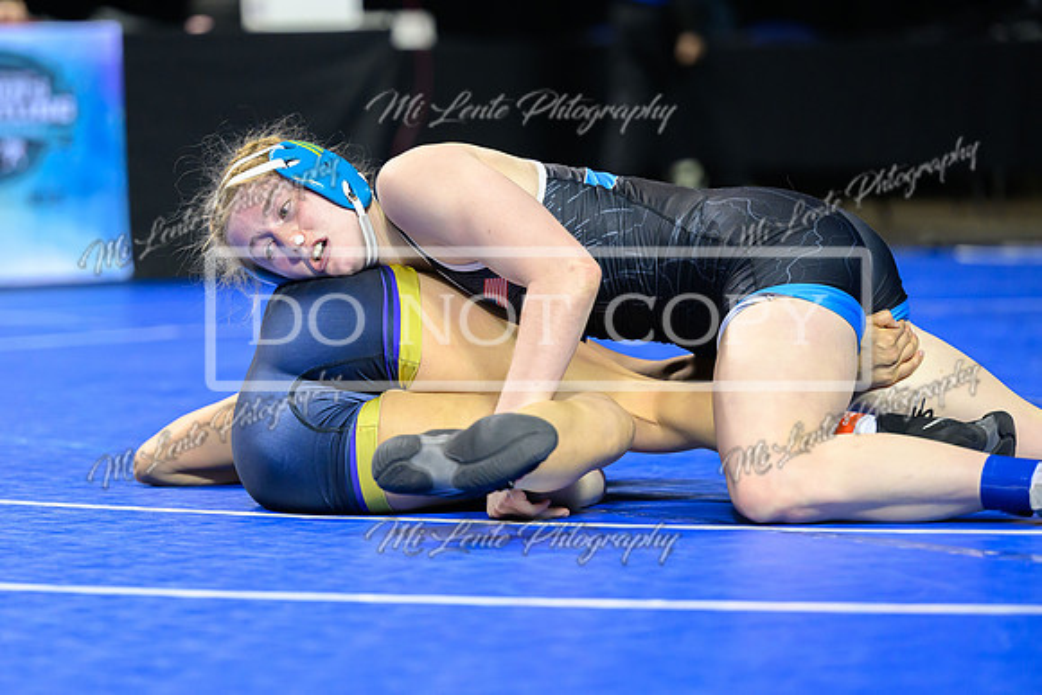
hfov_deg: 10.8
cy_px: 320
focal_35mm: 191
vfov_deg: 7.2
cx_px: 379
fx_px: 5526
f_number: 2.8
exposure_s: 1/800
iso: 3200
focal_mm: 150
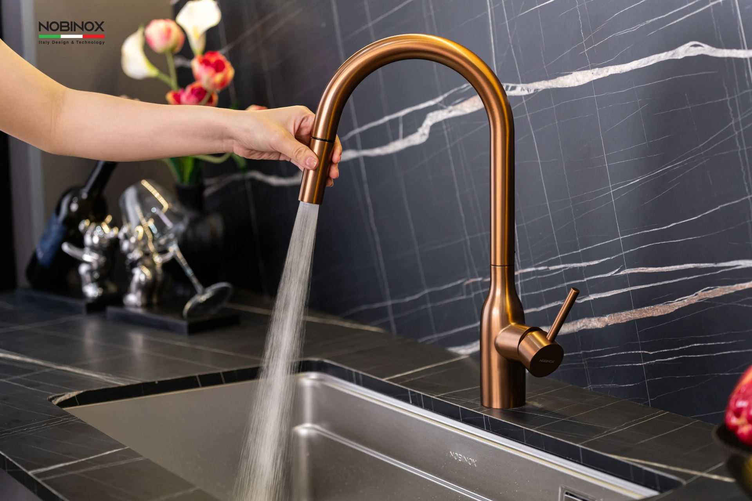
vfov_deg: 20.6
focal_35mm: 66
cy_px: 250
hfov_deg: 30.5
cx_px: 376
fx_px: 1378
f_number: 2.8
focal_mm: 66
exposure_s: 1/200
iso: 320
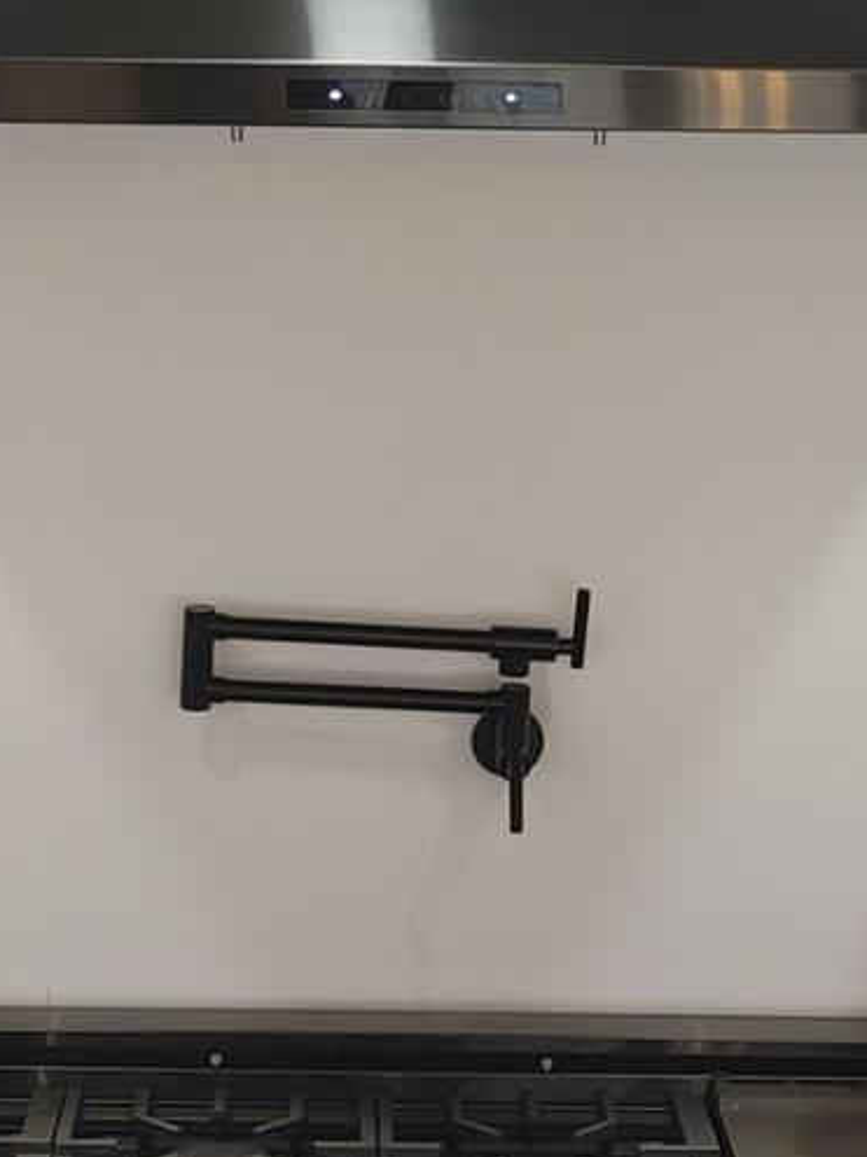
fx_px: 3341
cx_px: 408
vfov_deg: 19.6
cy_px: 757
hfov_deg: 14.8
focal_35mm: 100
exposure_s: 1/60
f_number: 1.8
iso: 100
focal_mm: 5.58
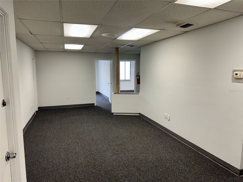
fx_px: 168
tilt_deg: -6.9
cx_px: 122
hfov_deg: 71.6
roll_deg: +0.2
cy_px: 91
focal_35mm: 24
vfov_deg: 56.8
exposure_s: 1/120
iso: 125
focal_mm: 6.76
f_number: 1.78
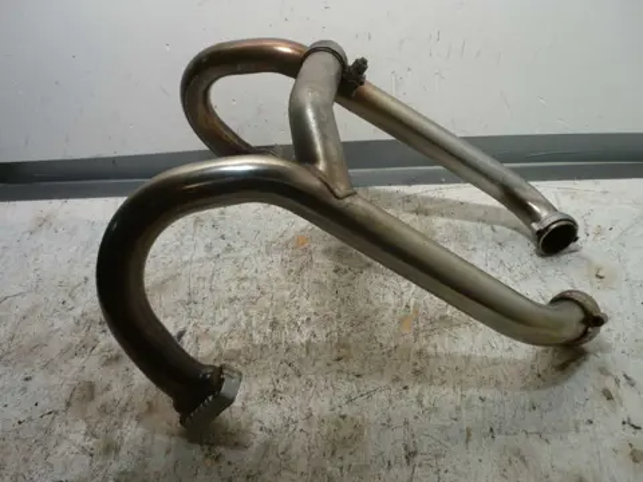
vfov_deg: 42.9
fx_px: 613
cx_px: 322
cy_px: 241
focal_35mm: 33
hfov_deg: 55.4
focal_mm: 5.5
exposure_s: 1/40
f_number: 2.8
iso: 80
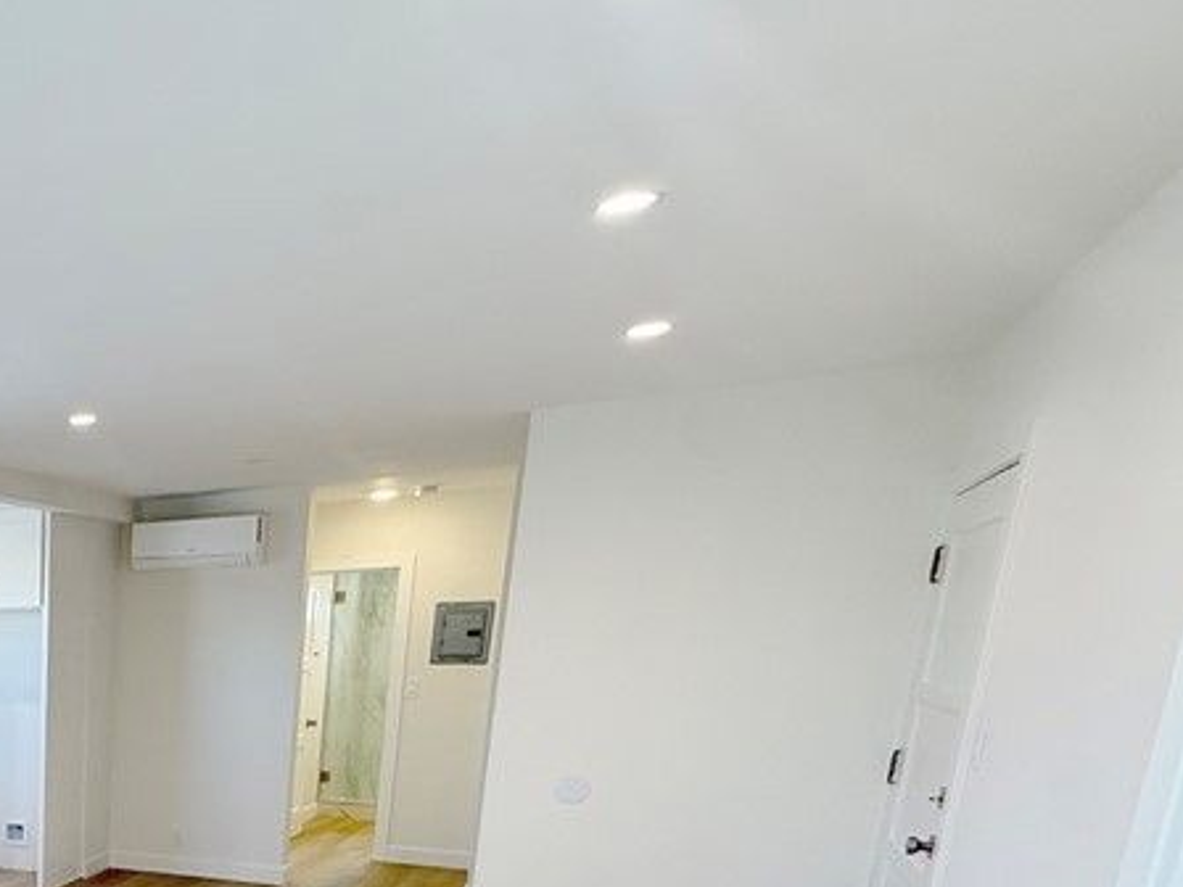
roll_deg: +1.2
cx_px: -148
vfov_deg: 38.6
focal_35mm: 32
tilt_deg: -12.7
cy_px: 908
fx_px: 1094
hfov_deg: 42.9
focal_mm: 2.22
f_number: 2.2
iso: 125
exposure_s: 1/99
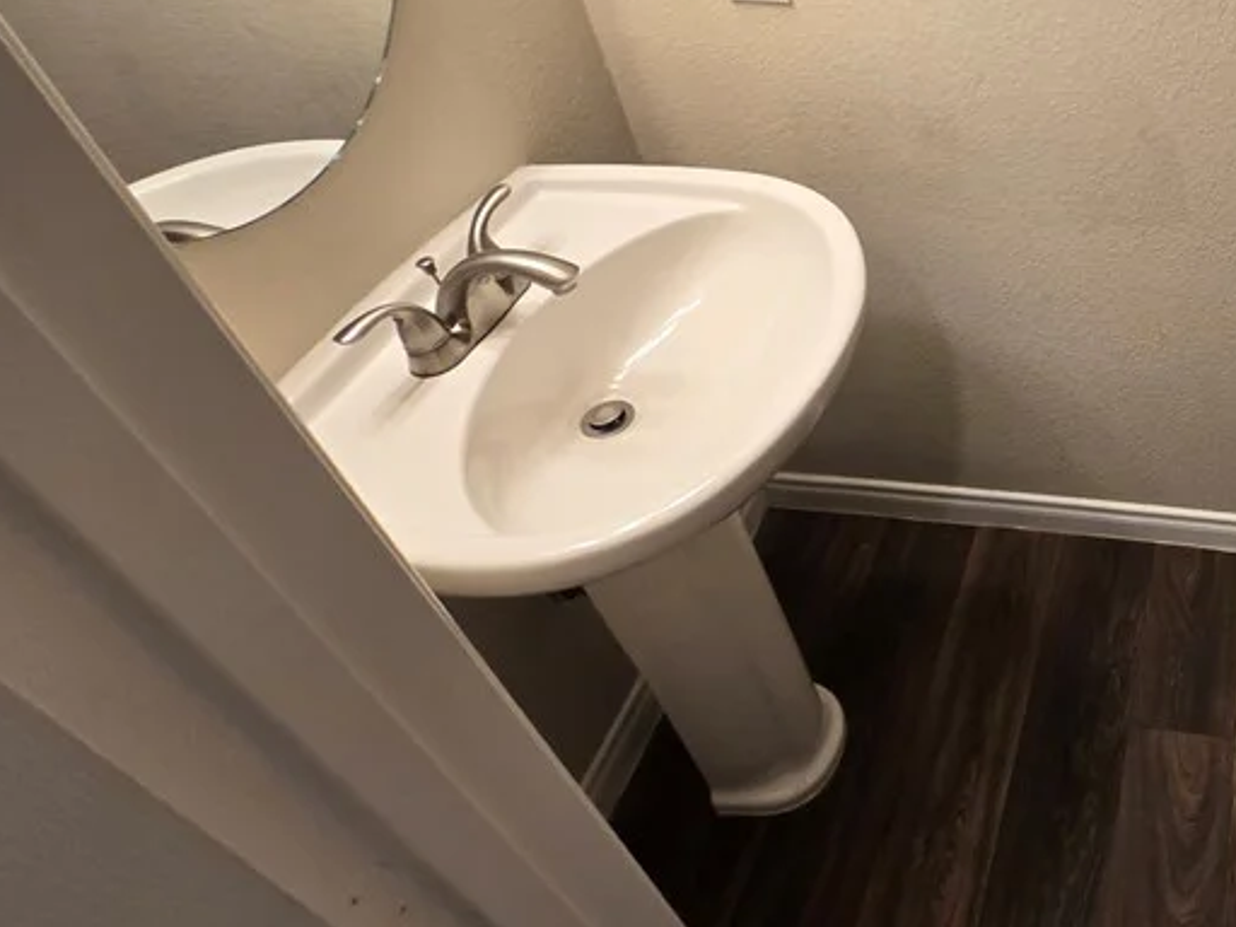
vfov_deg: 50.8
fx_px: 928
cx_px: 1164
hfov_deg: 55.9
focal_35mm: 26
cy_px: 232
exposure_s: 1/60
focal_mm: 2.2
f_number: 2.2
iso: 125
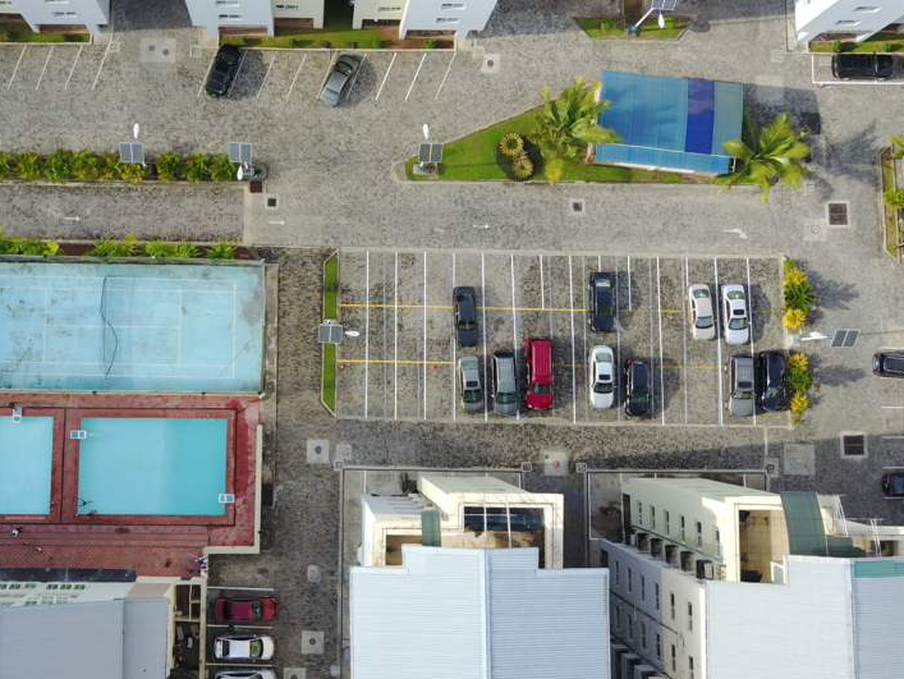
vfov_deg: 33.5
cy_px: 254
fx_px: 1124
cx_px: 321
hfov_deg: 43.4
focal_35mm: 43
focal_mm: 4.73
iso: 100
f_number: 2.2
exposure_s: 1/500
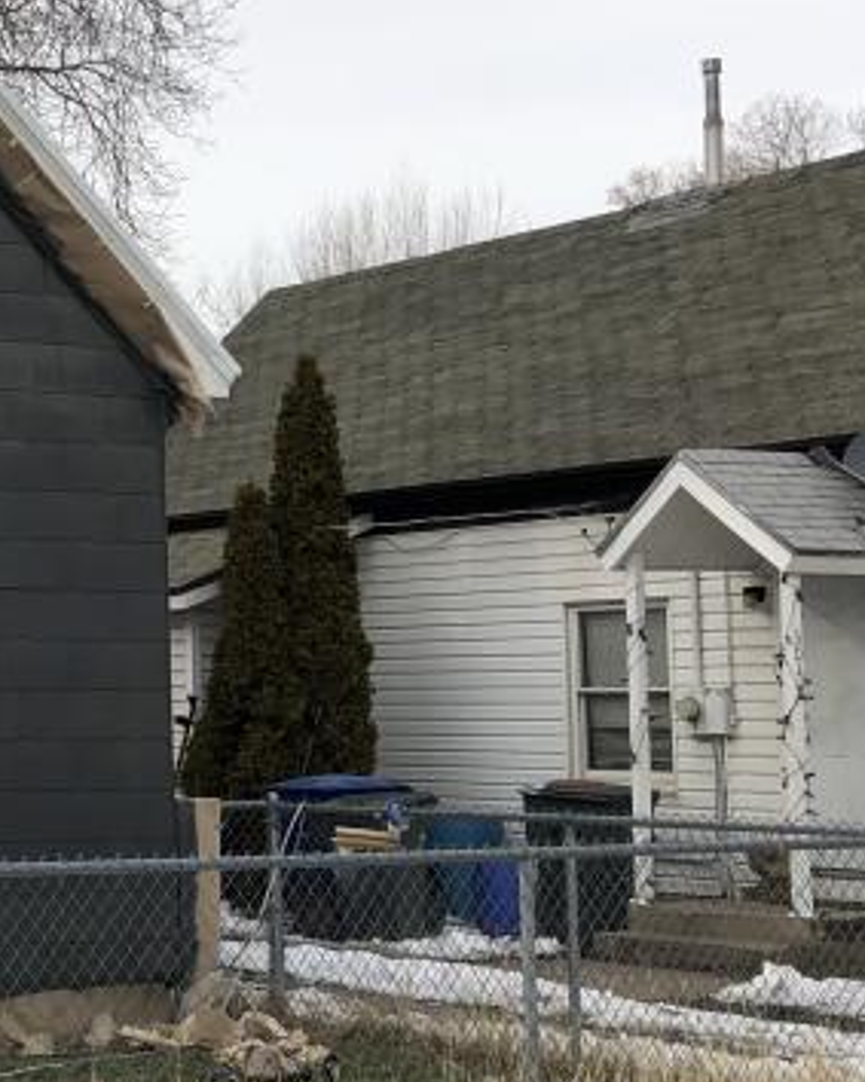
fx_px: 2529
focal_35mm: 79
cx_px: -446
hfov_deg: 17.4
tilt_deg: +5.2
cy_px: 529
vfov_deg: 24.1
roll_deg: -0.2
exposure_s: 1/1185
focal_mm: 4
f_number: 1.8
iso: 20
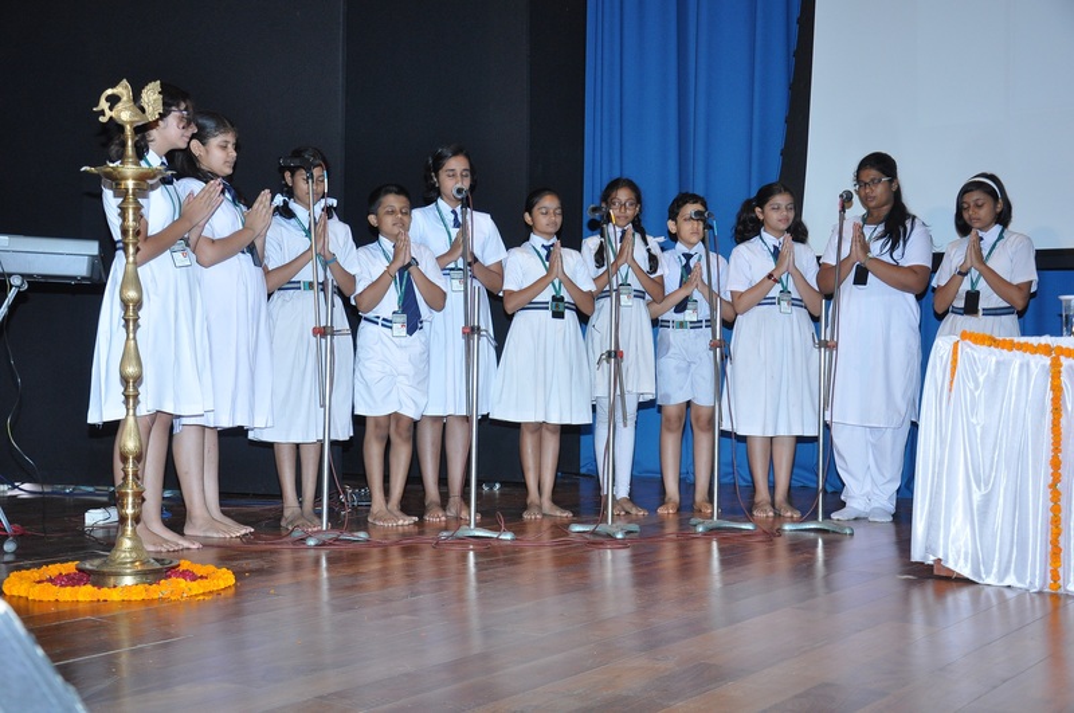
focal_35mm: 45
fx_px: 1341
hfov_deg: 43.7
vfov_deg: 29.8
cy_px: 356
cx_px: 537
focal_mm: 30
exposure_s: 1/125
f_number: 5.6
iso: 800
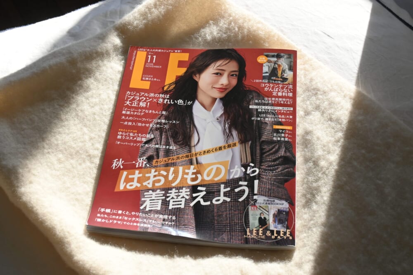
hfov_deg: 36.9
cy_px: 138
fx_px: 620
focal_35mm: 54
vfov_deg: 25.1
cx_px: 206
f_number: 5.3
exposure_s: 1/250
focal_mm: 36
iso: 220
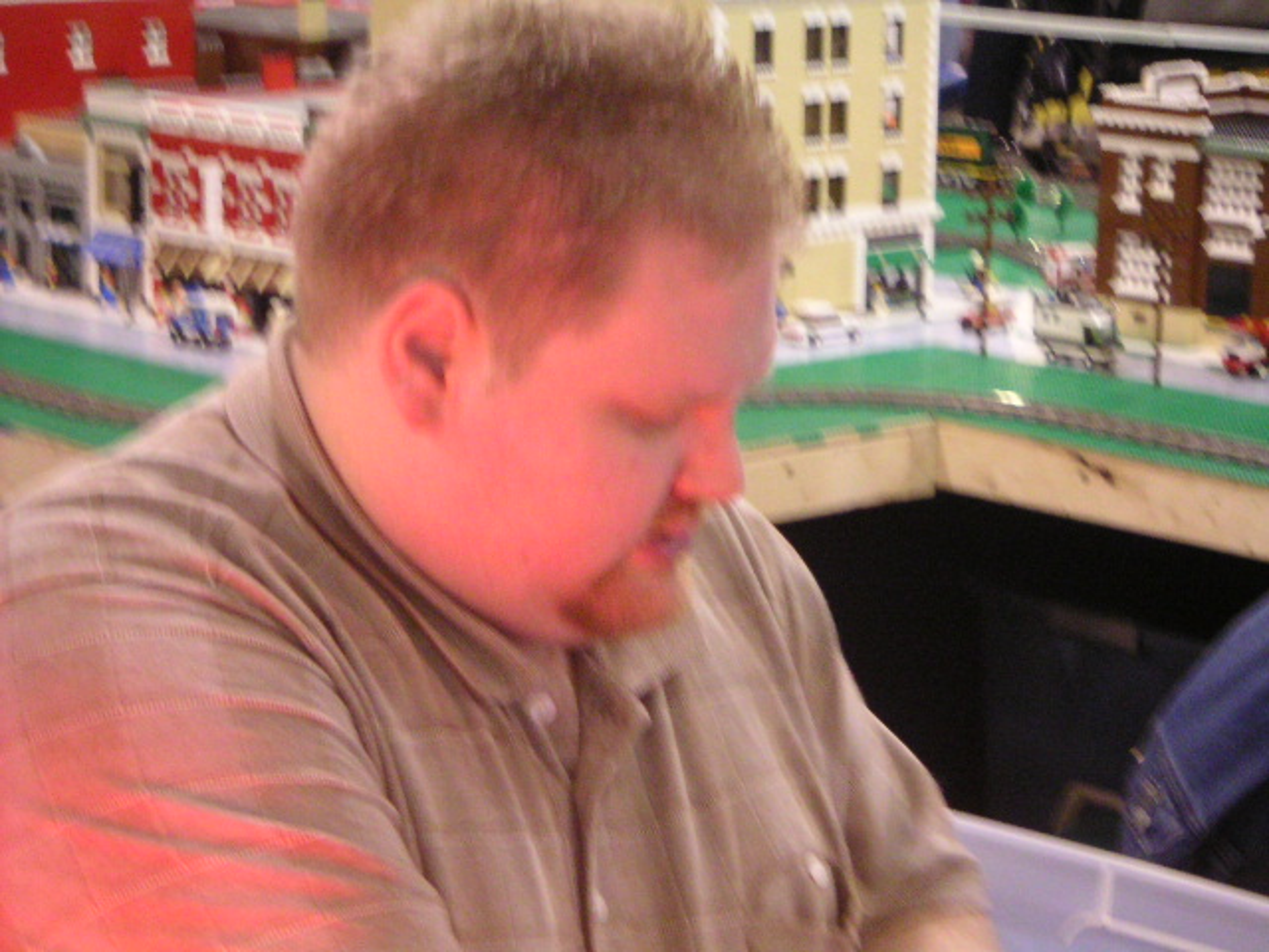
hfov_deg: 17.7
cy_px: 476
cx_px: 634
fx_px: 4069
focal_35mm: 111
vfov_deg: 13.3
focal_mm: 14.4
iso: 400
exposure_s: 1/15
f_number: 3.7
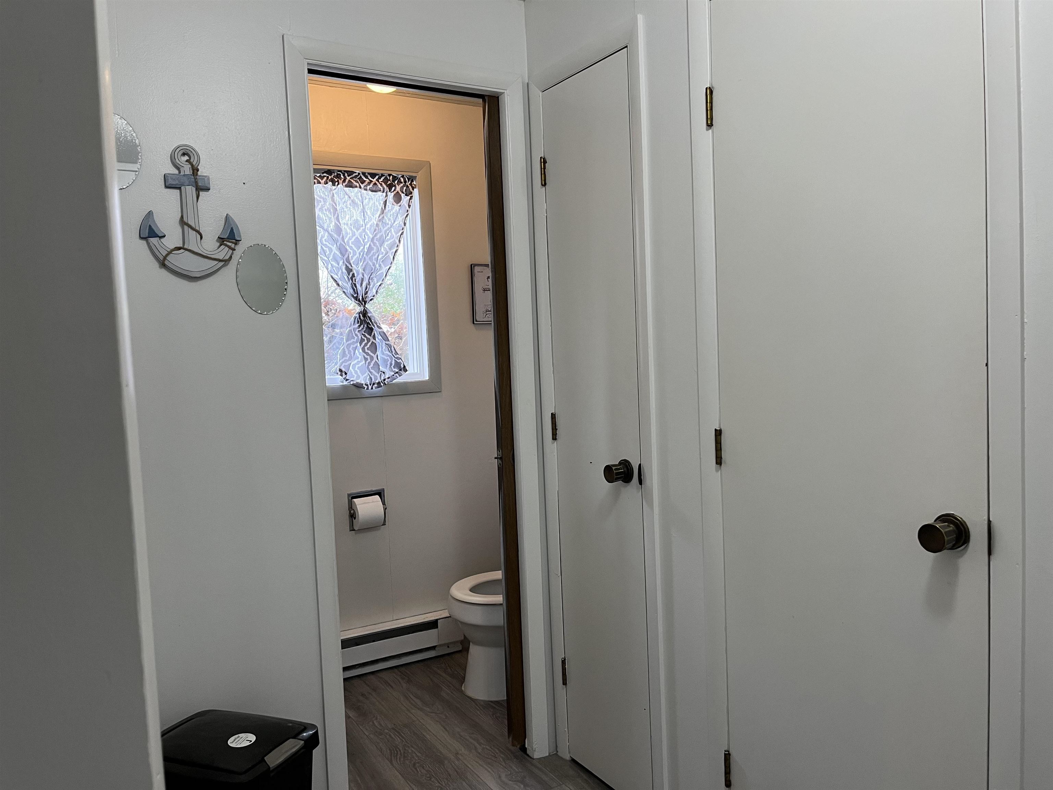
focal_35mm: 26
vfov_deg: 53.1
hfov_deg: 67.3
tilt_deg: -4.1
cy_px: 395
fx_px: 791
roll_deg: +2.9
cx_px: 526
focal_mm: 5.1
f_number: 1.6
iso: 125
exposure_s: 1/60
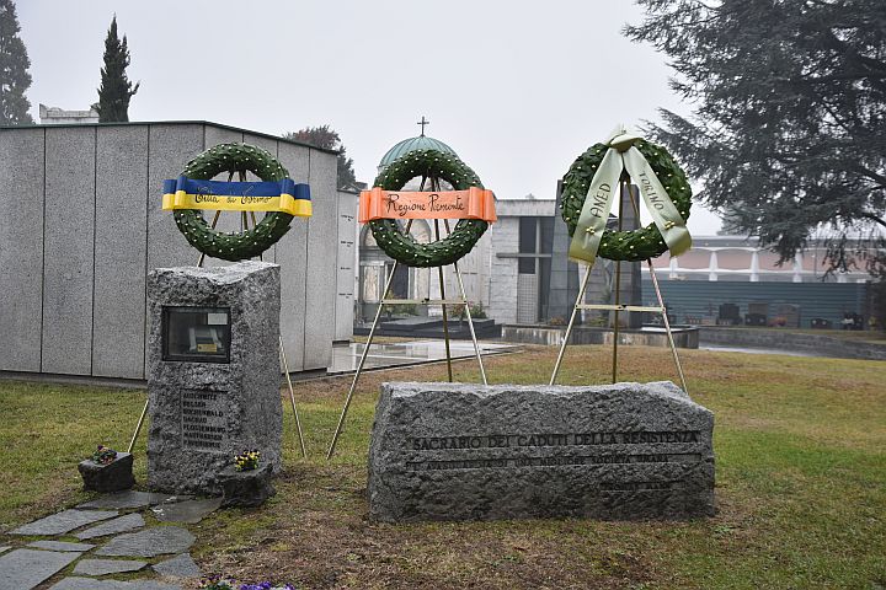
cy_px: 295
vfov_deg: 28.1
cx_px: 443
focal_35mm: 48
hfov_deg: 41.1
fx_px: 1181
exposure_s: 1/50
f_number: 4.2
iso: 125
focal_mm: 32
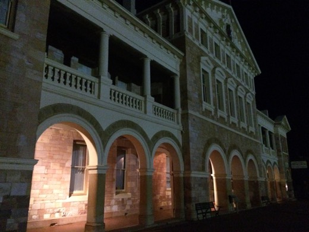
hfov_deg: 61.7
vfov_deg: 48.2
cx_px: 154
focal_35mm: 29
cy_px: 116
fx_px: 259
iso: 800
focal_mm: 4.15
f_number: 2.2
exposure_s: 1/15
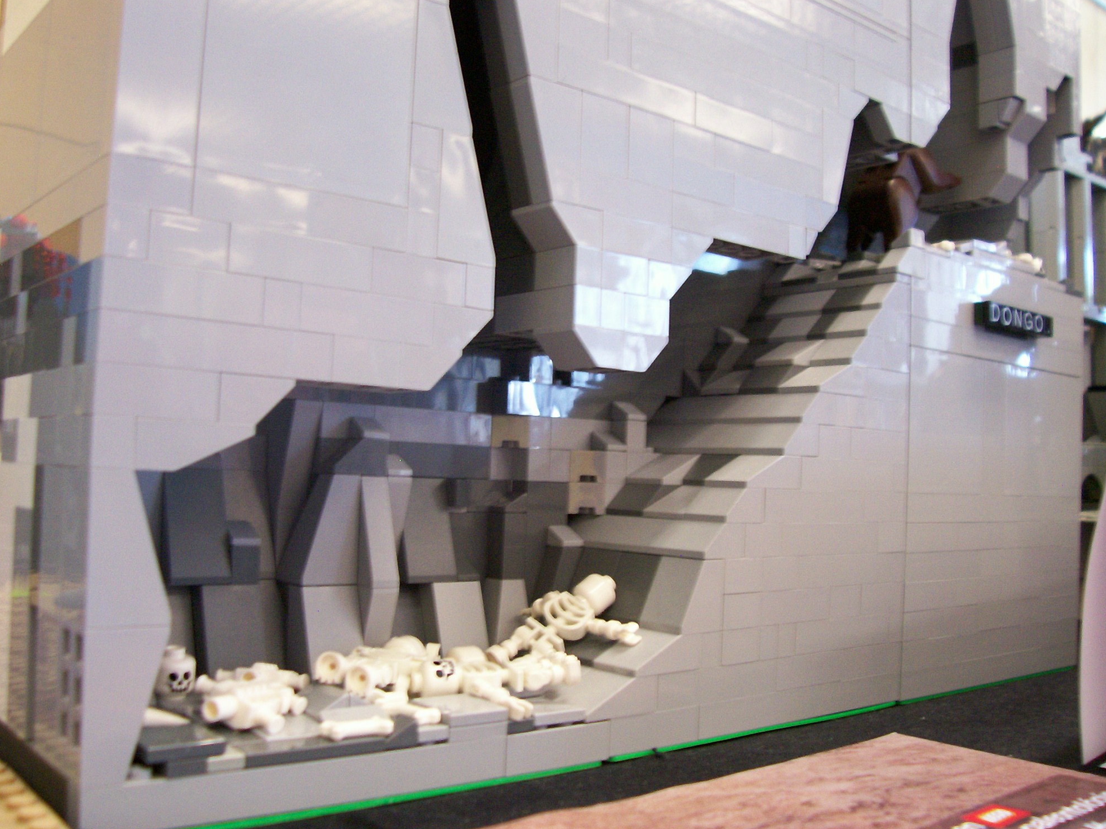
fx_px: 1118
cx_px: 539
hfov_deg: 52.6
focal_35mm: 35
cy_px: 408
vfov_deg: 40.7
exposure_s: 1/12
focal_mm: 5.6
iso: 160
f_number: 2.7
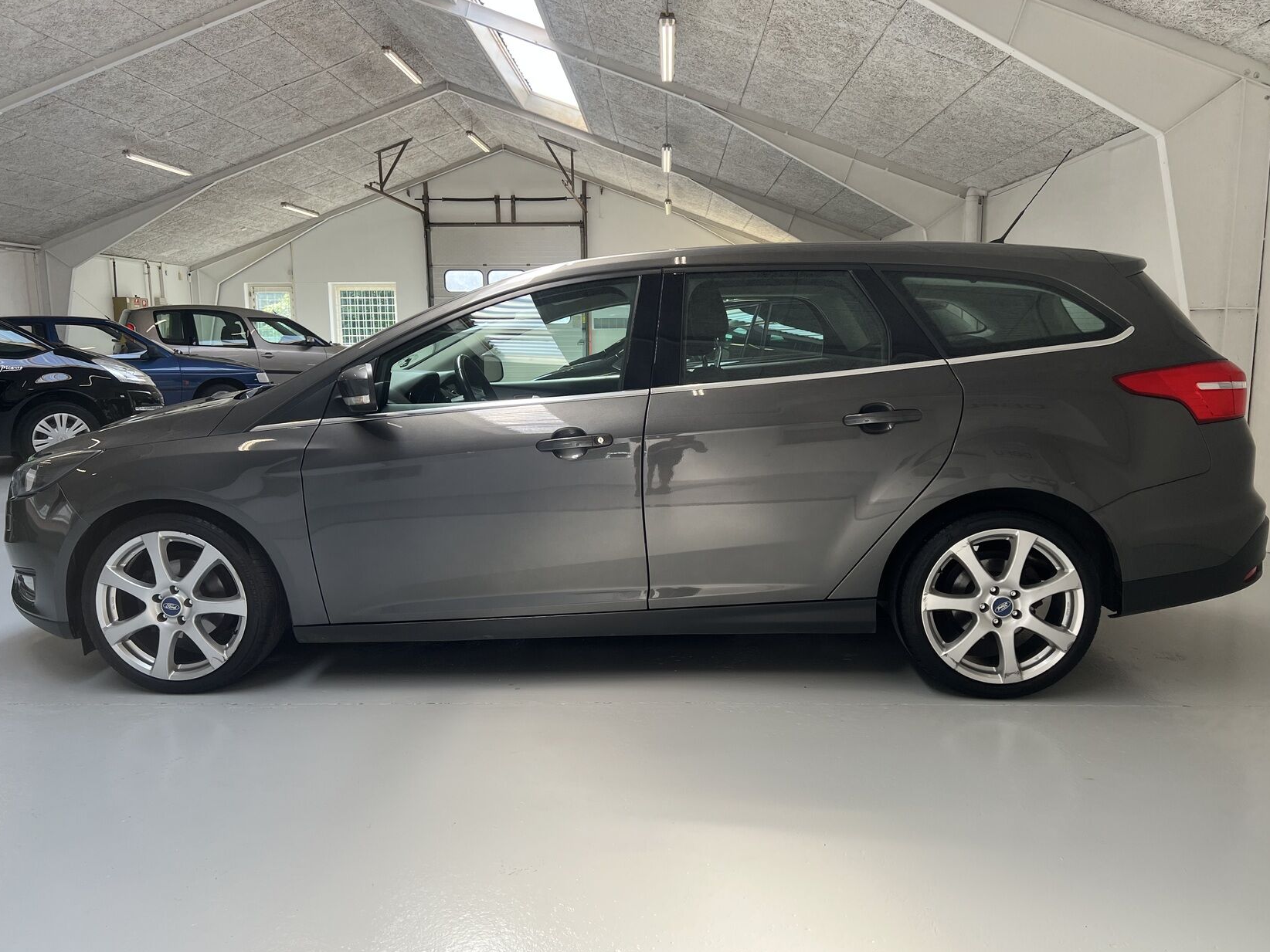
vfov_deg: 51.4
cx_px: 642
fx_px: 991
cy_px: 479
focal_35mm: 27
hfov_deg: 65.3
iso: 40
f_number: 1.5
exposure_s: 1/237
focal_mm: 5.7
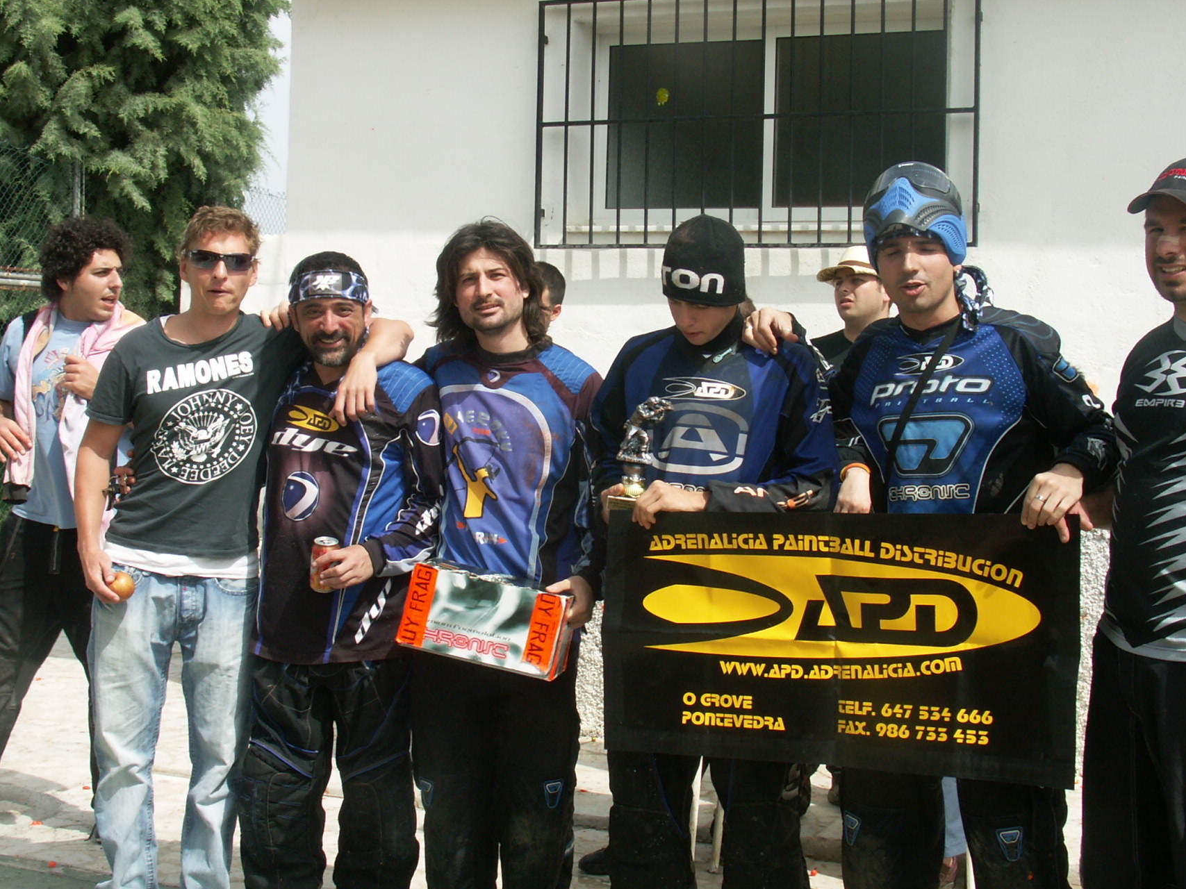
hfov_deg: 35.5
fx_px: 1850
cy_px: 365
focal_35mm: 54
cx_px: 545
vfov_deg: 27.0
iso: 64
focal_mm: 9.28
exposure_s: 1/250
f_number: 6.3
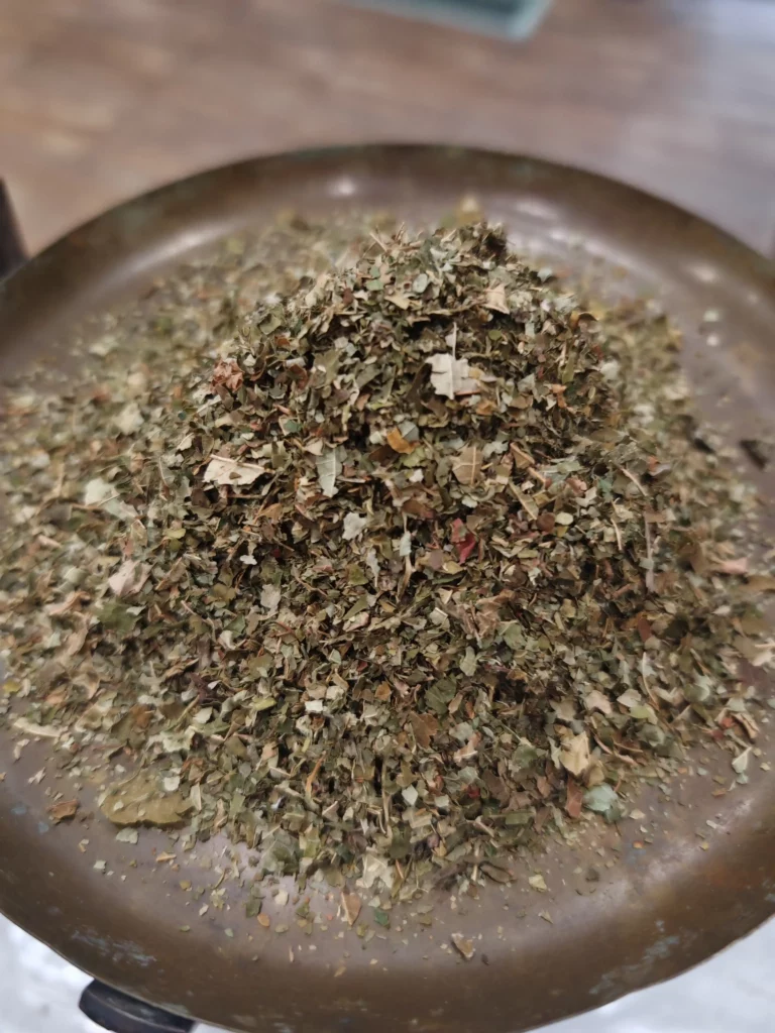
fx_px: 806
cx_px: 388
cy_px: 516
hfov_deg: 51.4
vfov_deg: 65.3
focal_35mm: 27
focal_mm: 6.83
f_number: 1.4
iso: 250
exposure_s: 1/50
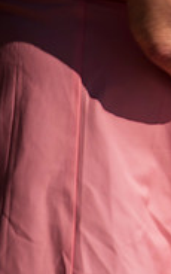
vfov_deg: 3.7
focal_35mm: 561
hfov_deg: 2.3
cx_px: 430
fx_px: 4183
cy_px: 139
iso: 100
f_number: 2.8
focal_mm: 175
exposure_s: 1/2000
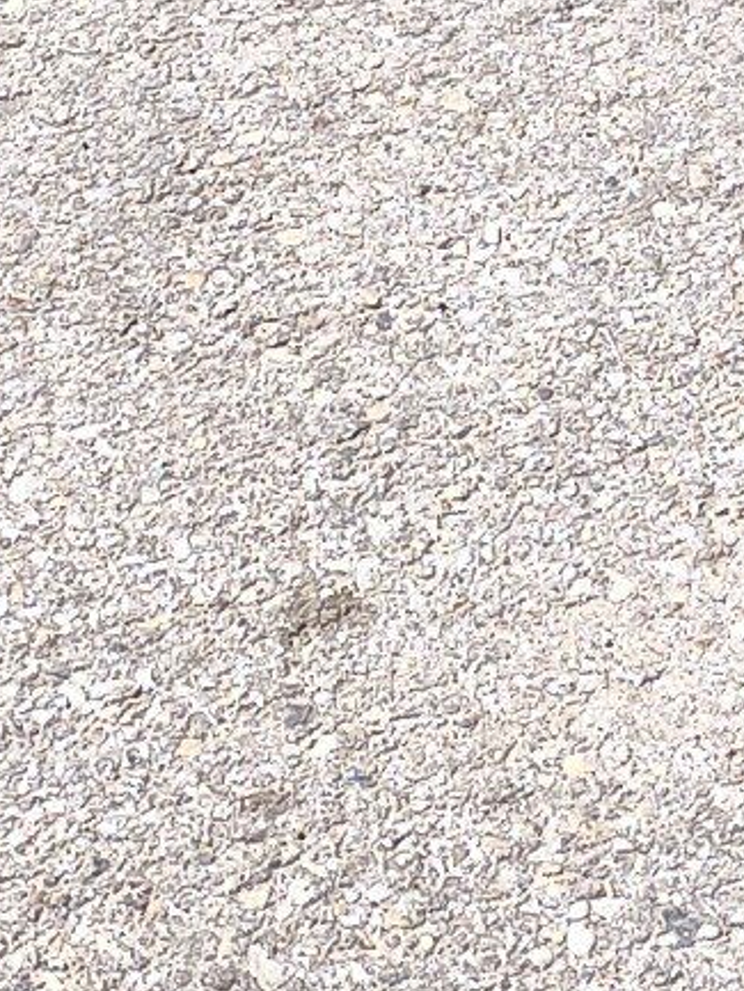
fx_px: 3953
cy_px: -993
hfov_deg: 10.0
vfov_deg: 12.6
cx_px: 1431
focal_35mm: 138
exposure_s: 1/496
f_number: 1.65
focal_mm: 6.14
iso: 50
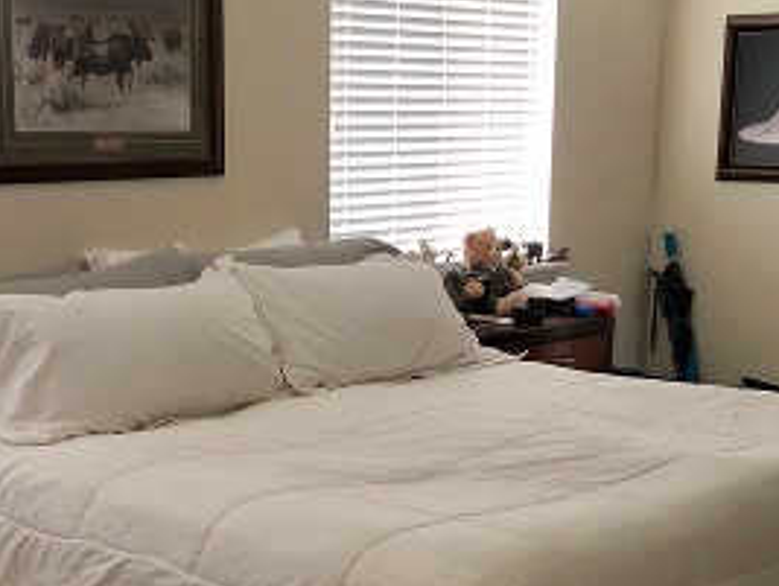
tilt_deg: -12.2
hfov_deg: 28.9
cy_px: 458
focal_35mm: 67
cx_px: 341
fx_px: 1510
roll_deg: +0.6
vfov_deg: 21.7
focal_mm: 4
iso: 100
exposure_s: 1/13
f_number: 1.8
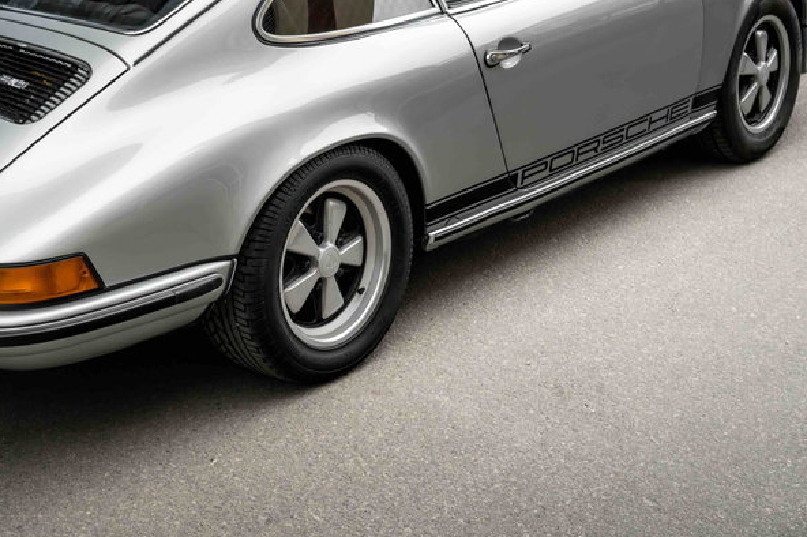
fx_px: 1434
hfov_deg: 31.1
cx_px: 254
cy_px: 164
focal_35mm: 64
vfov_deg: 21.1
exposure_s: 1/250
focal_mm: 37
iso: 500
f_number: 6.3
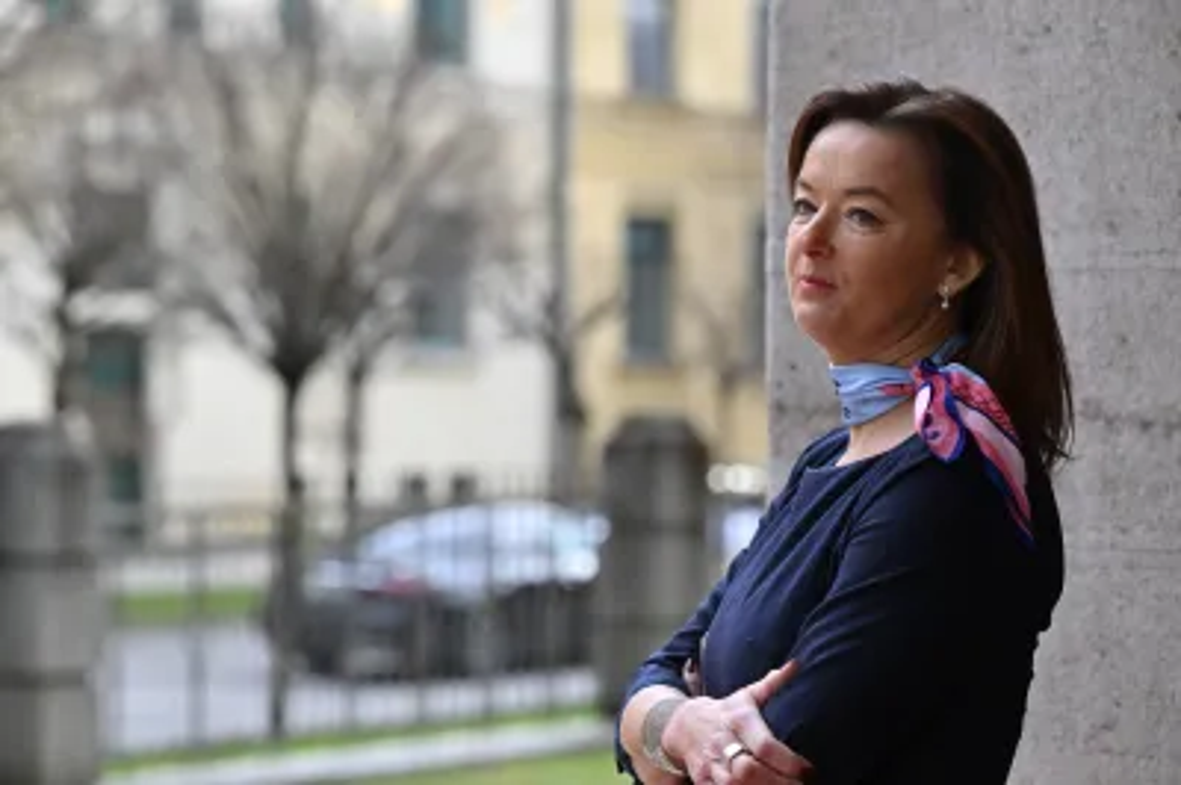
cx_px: 590
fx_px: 4097
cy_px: 392
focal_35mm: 125
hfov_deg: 16.4
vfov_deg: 10.9
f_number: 5
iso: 2500
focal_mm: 125
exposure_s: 1/2500
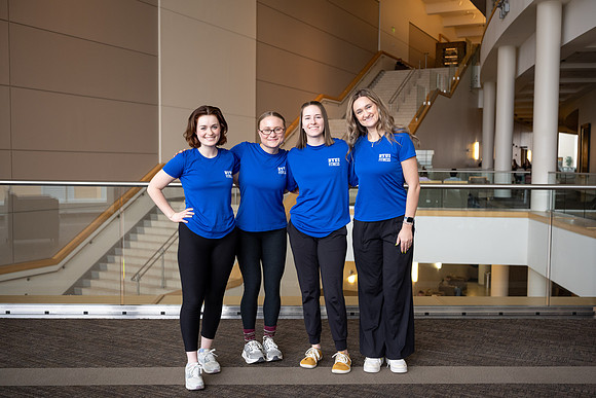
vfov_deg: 36.4
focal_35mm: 37
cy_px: 200
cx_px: 310
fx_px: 606
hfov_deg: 52.4
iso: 640
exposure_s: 1/250
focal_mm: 35
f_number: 2.8
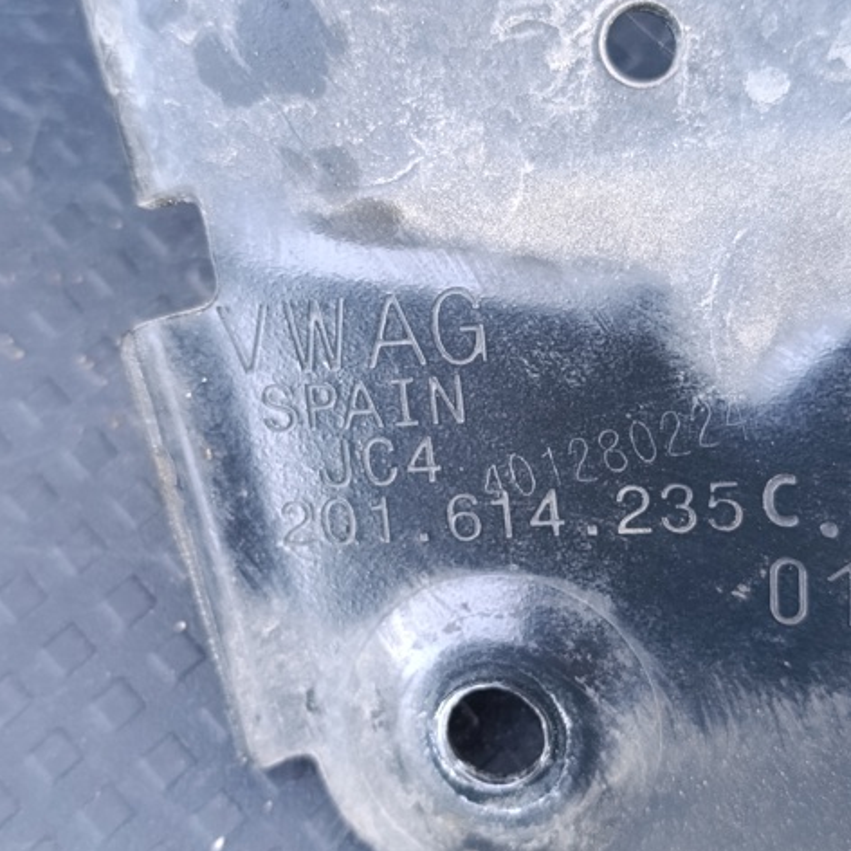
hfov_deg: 31.1
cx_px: 473
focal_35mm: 55
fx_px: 1530
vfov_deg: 31.1
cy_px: 429
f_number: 1.7
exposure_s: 1/50
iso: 1000
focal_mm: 6.11
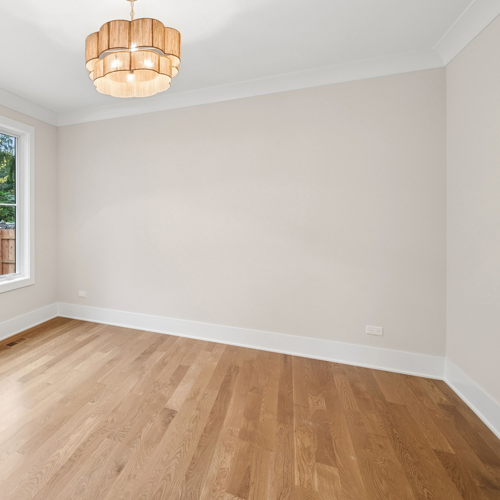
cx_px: 108
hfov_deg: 66.2
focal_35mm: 21
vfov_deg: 71.9
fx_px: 343
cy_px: 222
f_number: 8
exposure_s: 1/10
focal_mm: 13
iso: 400
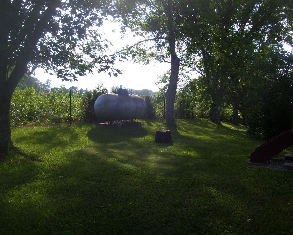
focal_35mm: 38
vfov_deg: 39.2
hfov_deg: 47.9
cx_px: 152
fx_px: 330
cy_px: 119
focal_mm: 6
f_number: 2.7
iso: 80
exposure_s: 1/640
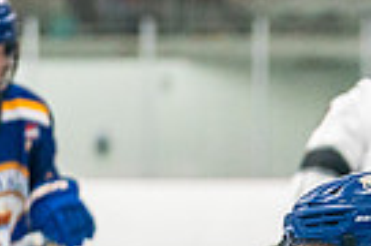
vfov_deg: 2.6
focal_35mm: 533
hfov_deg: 3.9
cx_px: 287
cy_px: 428
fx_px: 5480
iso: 3200
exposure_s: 1/1250
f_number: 2.8
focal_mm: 109
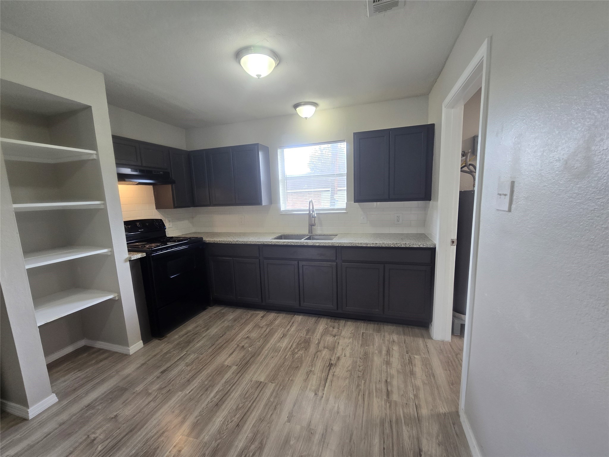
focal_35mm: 13
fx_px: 229
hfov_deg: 106.2
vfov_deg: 89.9
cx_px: 304
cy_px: 228
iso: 125
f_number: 2.2
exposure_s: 1/60
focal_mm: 2.2
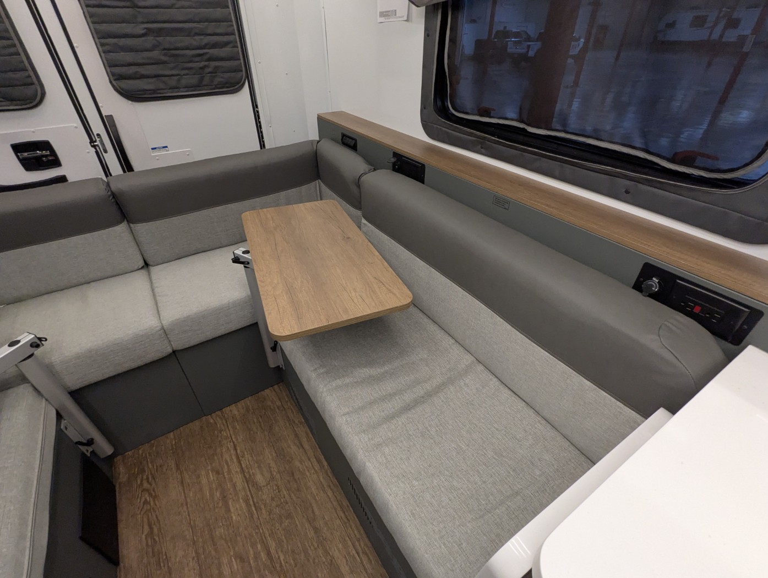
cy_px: 289
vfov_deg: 78.2
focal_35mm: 16
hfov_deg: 94.4
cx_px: 384
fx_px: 355
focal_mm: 2.35
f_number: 2.2
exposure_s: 1/136
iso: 501
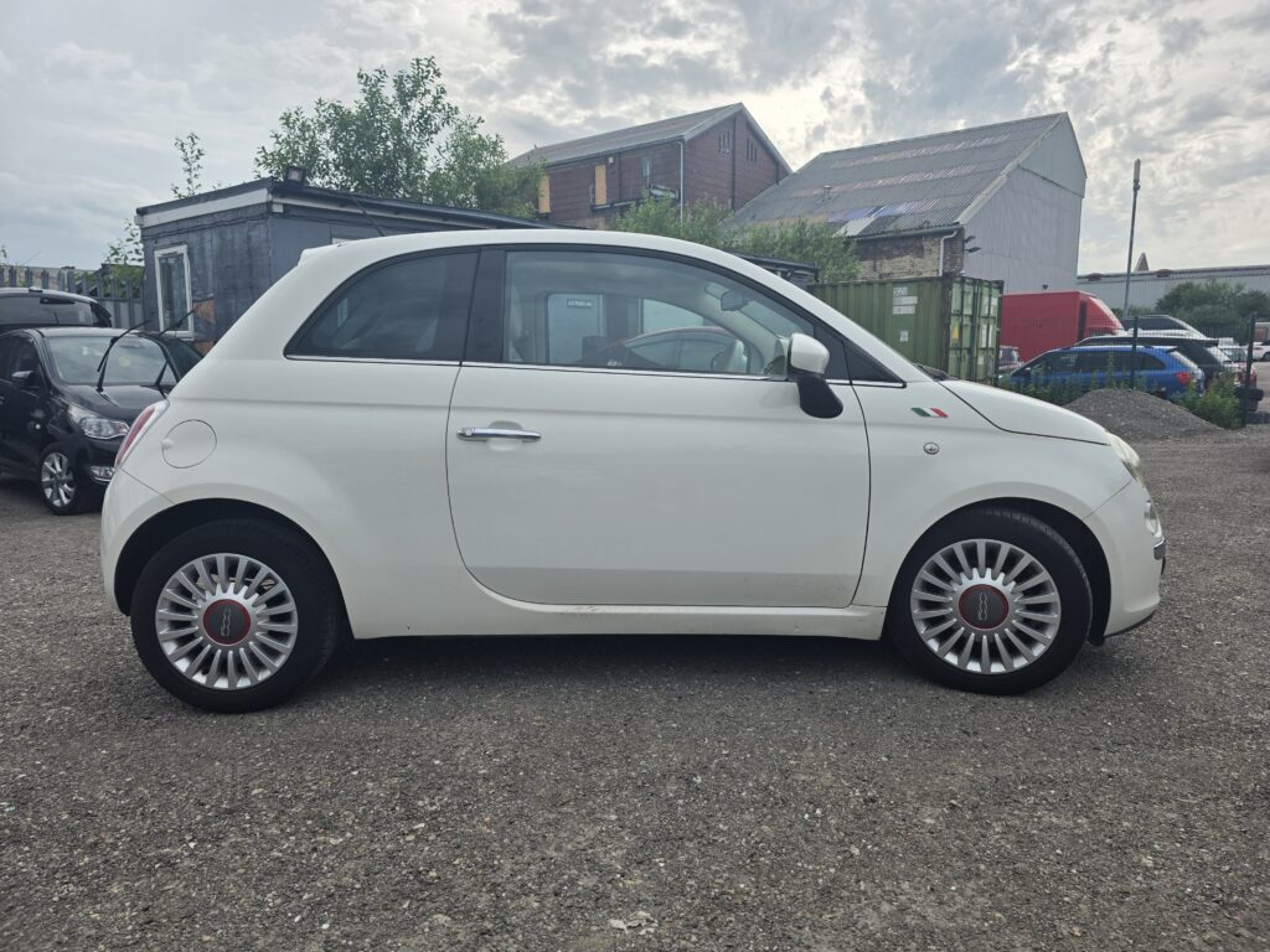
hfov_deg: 73.9
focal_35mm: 23
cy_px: 476
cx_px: 635
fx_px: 844
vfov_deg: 58.9
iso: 80
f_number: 1.7
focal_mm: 6.3
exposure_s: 1/4766
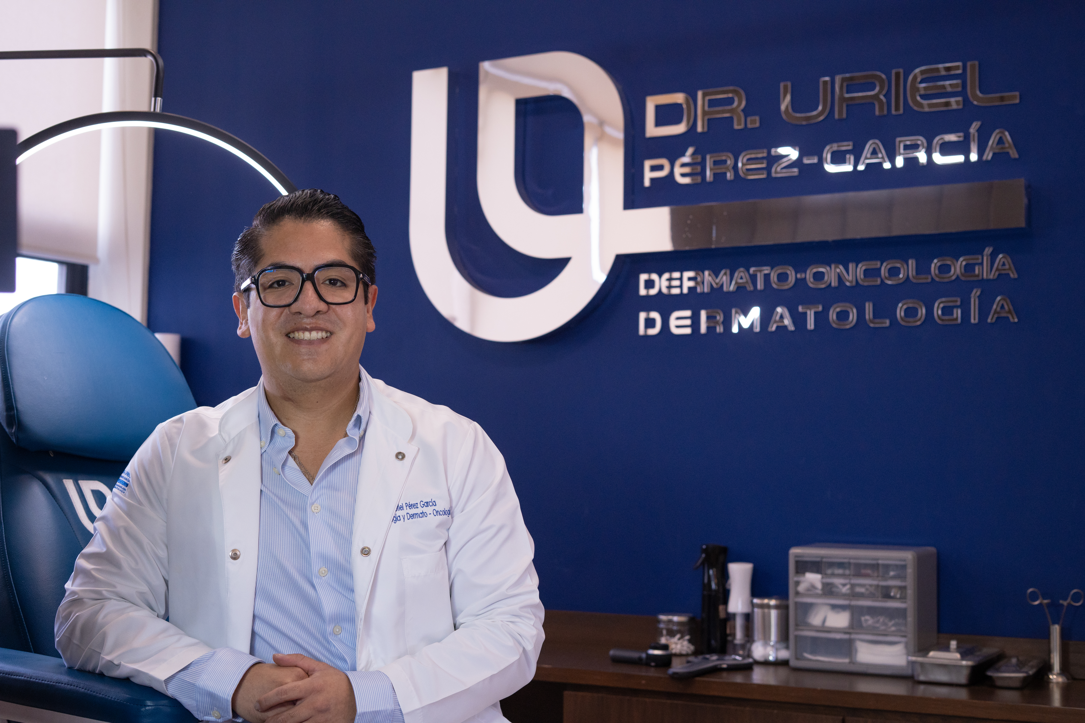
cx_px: 542
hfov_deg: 39.6
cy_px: 362
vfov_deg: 27.0
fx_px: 1507
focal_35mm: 50
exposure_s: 1/250
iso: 2000
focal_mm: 50
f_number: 4.5
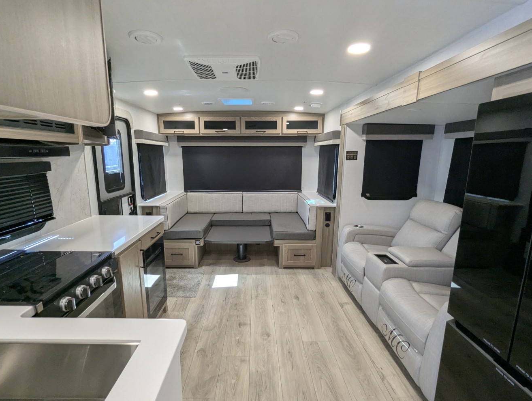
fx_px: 262
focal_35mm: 17
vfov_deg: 74.8
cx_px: 253
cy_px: 205
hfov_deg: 90.9
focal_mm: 2.35
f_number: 2.2
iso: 189
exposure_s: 1/70.3
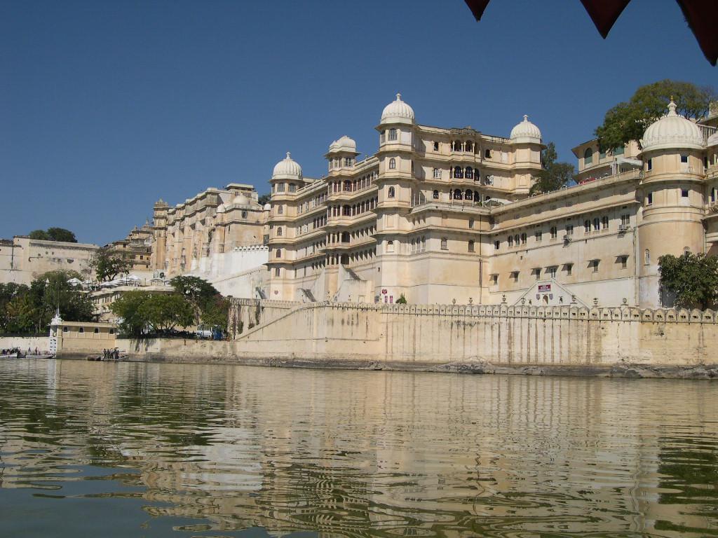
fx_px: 871
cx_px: 359
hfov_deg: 44.8
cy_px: 269
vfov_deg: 34.3
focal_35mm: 42
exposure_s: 1/498
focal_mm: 9
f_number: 8
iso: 100
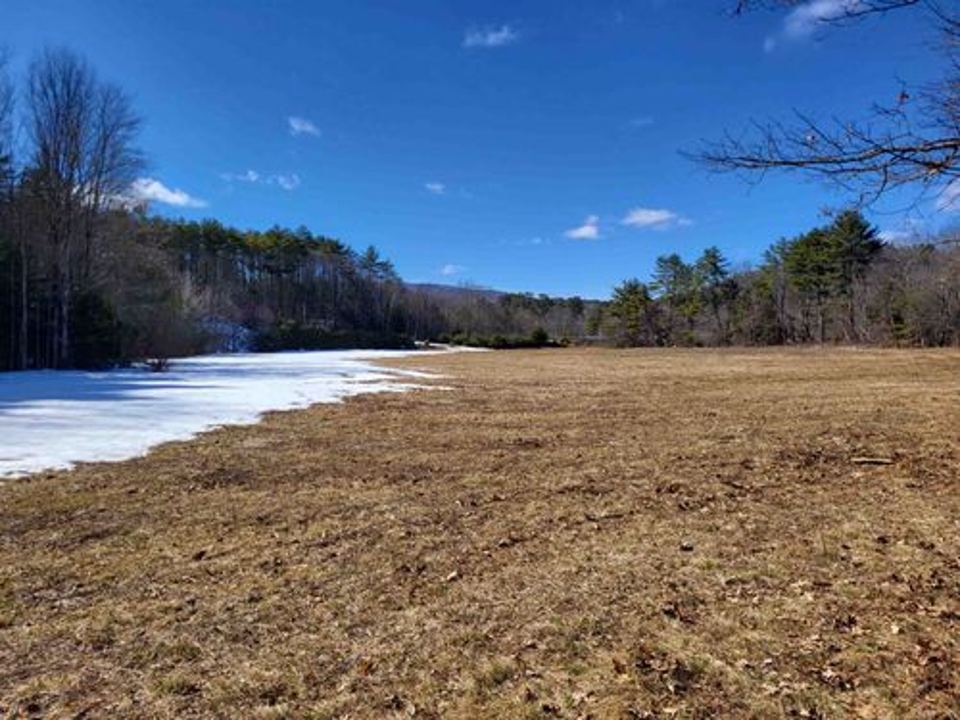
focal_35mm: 26
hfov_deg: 67.3
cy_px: 360
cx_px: 480
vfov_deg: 53.1
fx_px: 721
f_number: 1.8
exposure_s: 1/2222
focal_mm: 5.4
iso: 40
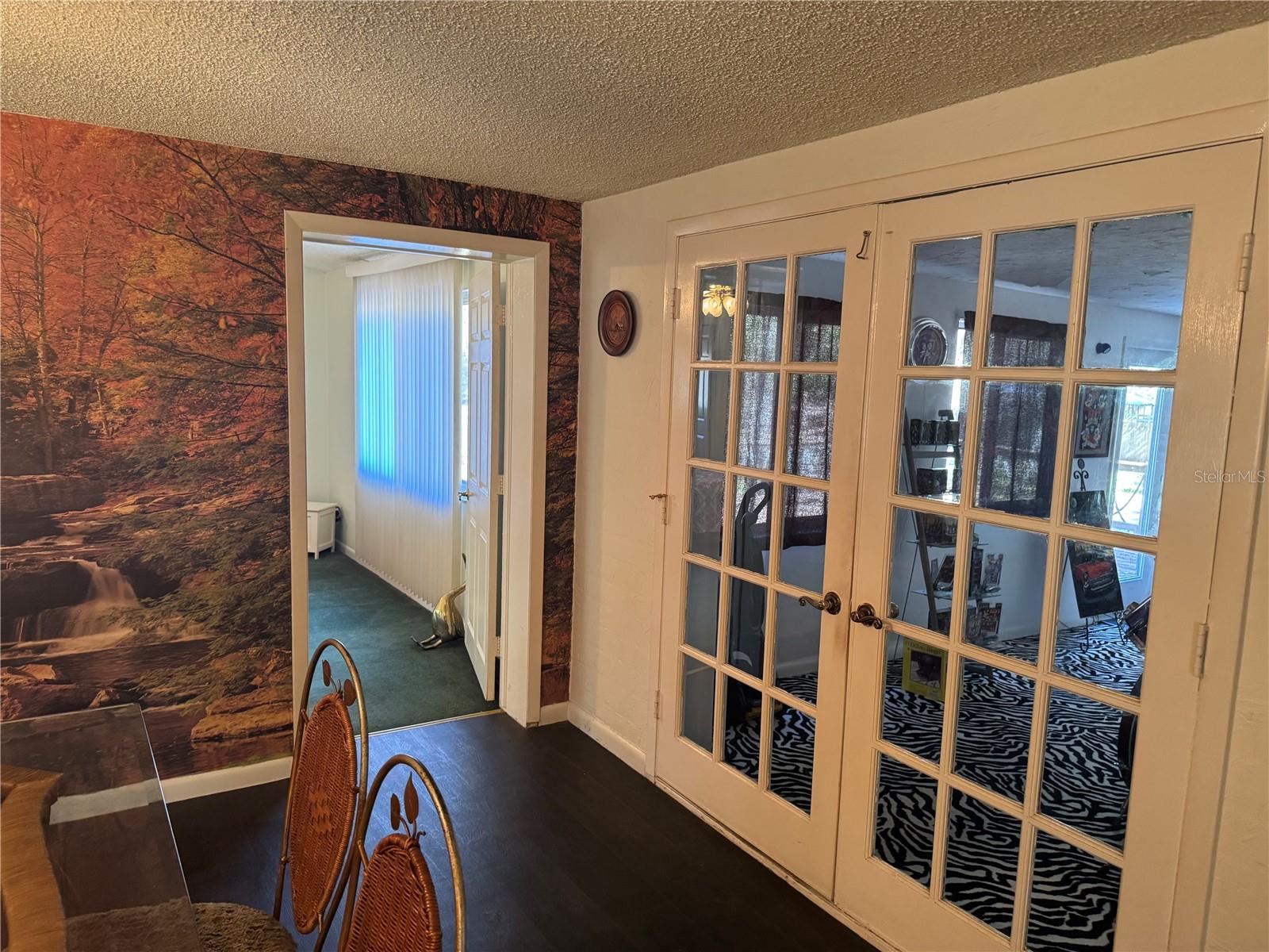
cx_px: 634
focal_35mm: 24
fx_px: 880
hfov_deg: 71.6
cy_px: 476
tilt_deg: -4.7
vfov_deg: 56.8
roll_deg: -0.7
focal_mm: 6.76
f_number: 1.78
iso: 500
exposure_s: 1/60
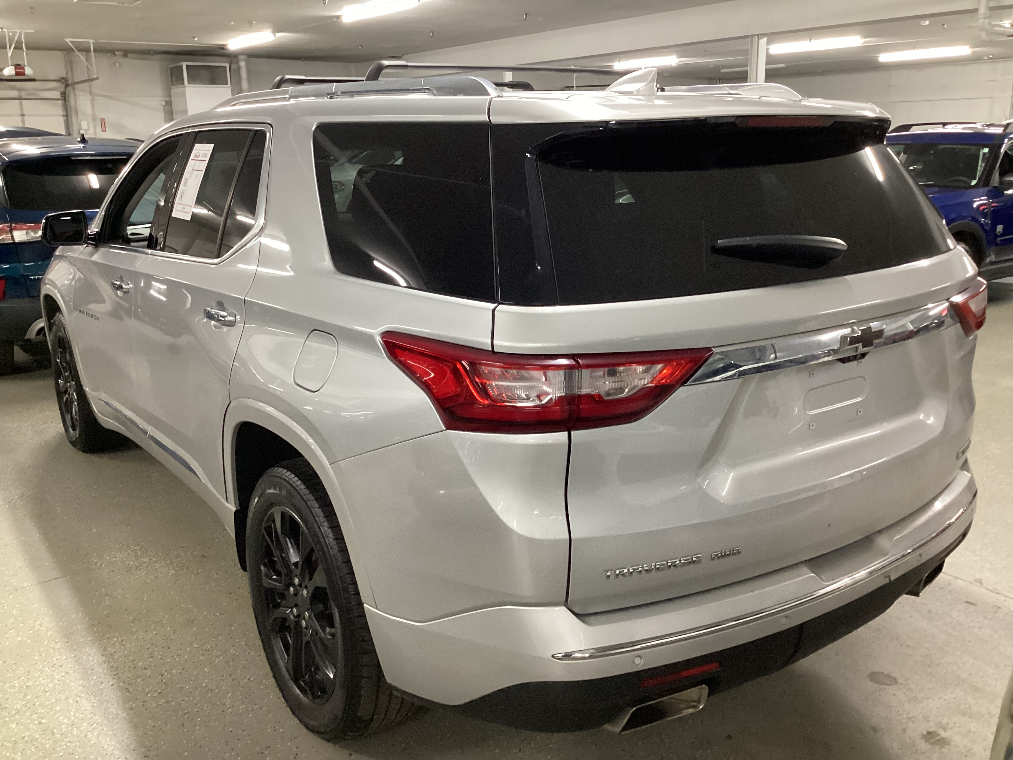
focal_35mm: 31
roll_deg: +0.6
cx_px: 506
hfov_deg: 58.4
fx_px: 907
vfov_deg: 45.4
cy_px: 380
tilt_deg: -15.0
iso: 320
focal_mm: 3.3
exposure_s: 1/50
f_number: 2.4
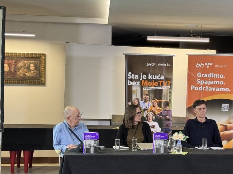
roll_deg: -0.2
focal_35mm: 76
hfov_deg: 25.4
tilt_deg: -0.4
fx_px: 511
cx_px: 170
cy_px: 98
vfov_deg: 19.4
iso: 500
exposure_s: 1/33
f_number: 1.78
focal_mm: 6.76
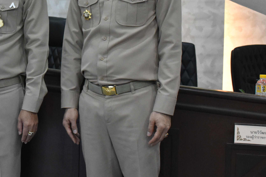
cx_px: 35
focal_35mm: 80
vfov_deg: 16.9
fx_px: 592
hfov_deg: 24.7
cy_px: 35
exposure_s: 1/125
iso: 3200
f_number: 5.6
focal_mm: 23
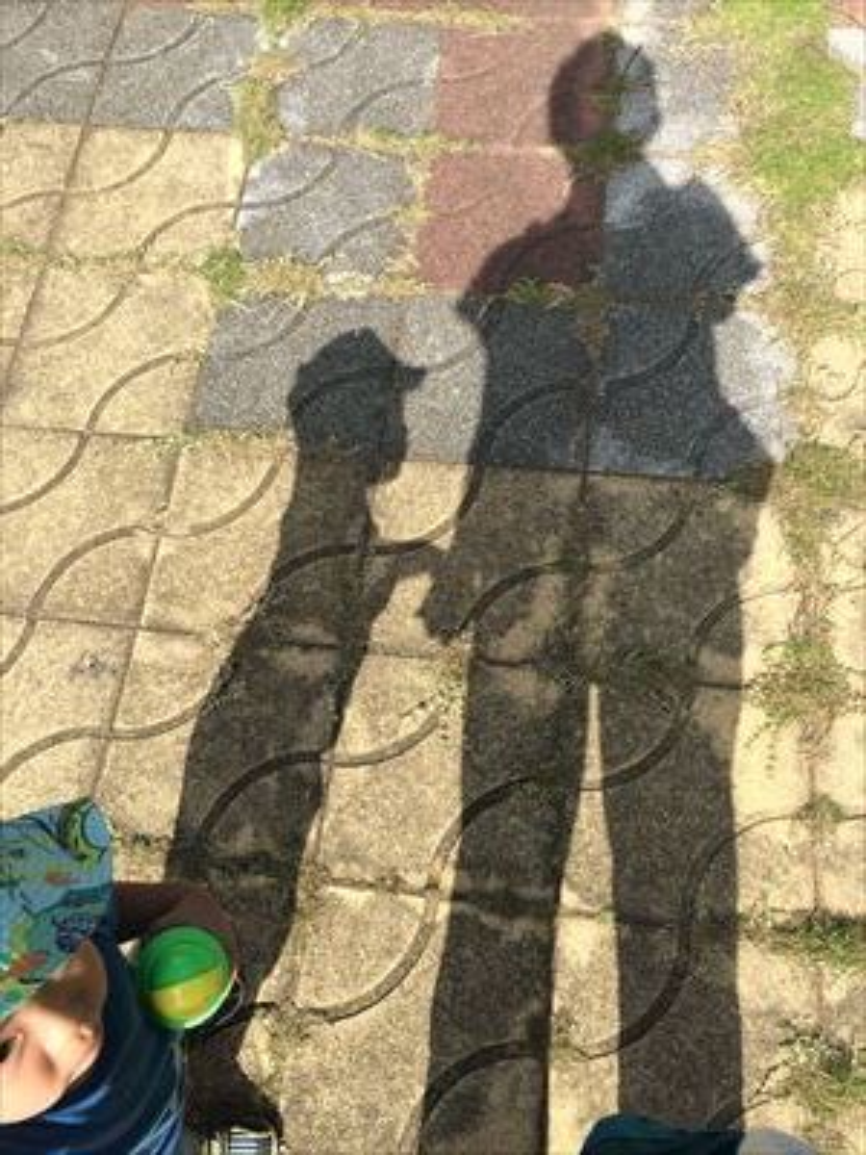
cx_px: 433
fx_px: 1001
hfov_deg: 46.8
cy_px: 578
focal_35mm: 30
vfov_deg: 60.0
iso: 32
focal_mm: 4.12
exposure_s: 1/1786
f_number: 2.2
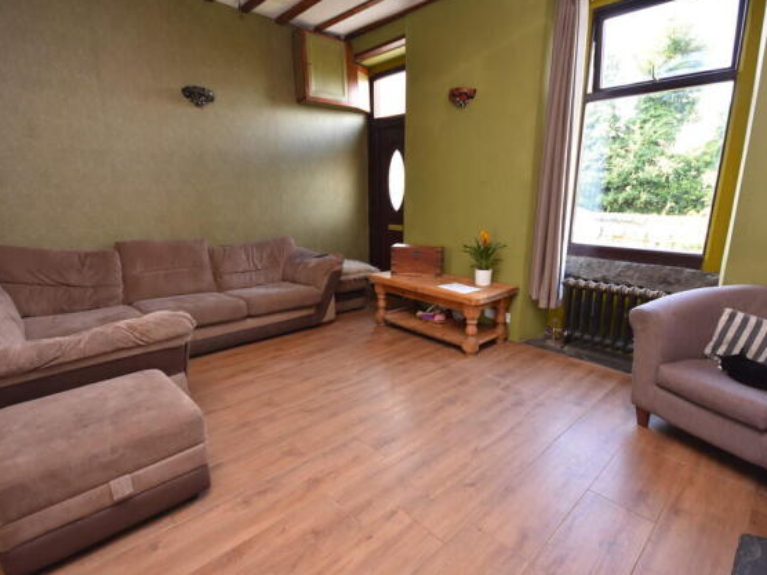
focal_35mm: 17
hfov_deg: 91.0
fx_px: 377
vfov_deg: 74.7
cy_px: 283
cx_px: 399
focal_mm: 10
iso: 560
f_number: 4
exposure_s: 1/60
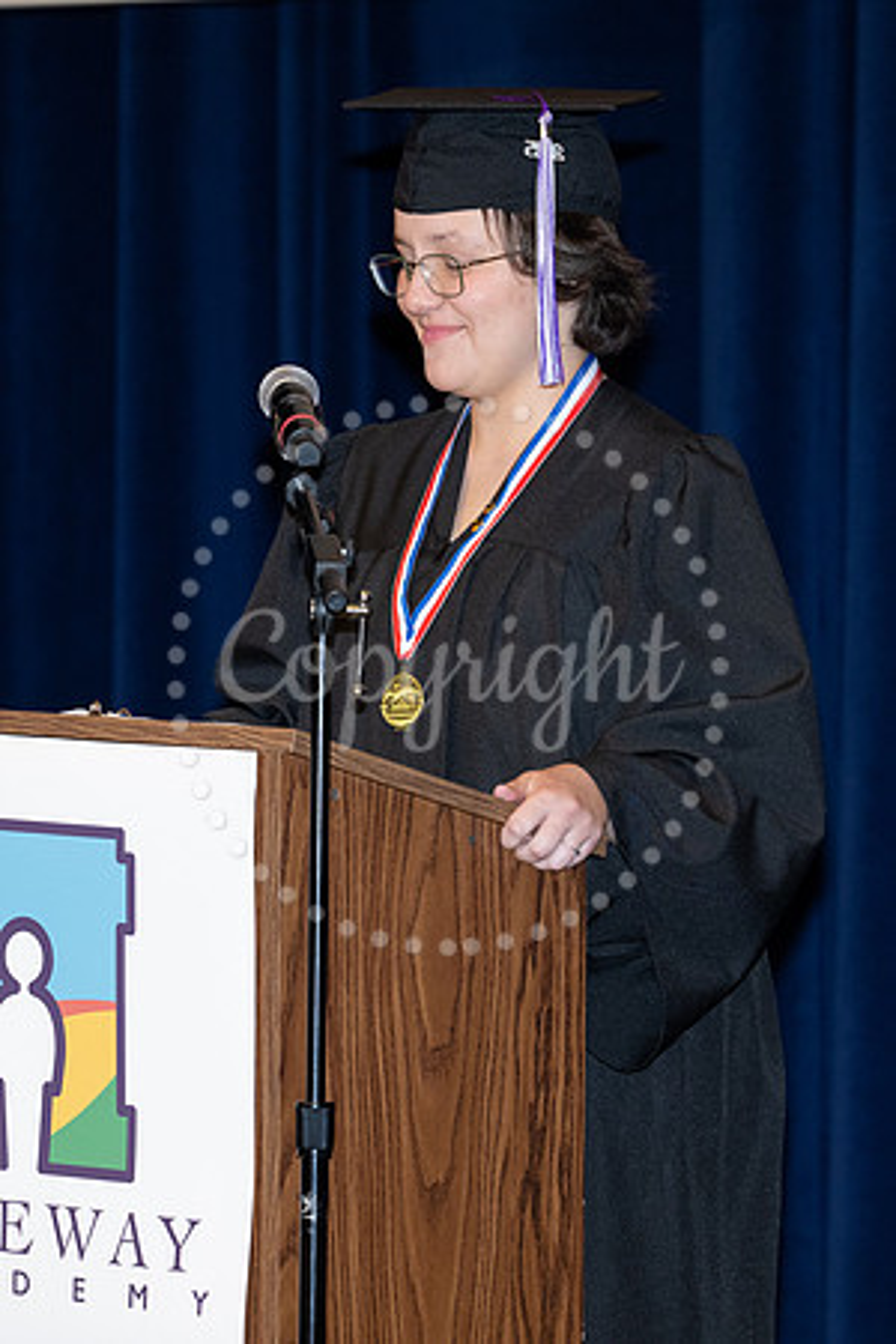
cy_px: 596
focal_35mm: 276
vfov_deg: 7.5
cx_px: 471
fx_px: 10298
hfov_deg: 5.0
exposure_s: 1/200
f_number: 5.6
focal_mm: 165
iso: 1000
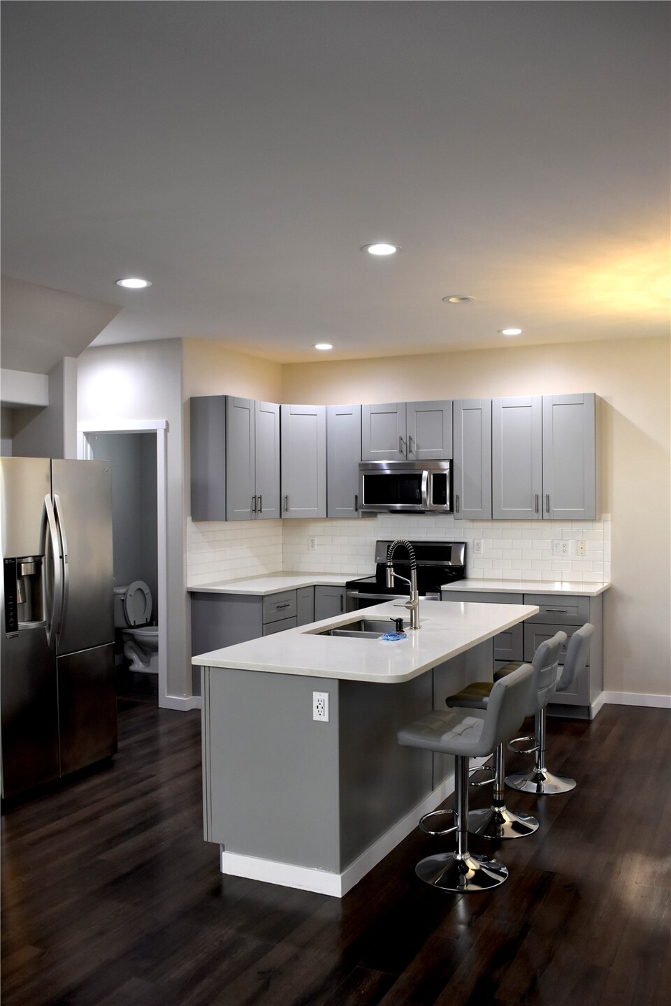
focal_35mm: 32
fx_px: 881
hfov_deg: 41.7
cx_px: 336
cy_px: 503
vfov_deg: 59.5
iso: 800
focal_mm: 21
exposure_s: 1/100
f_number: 5
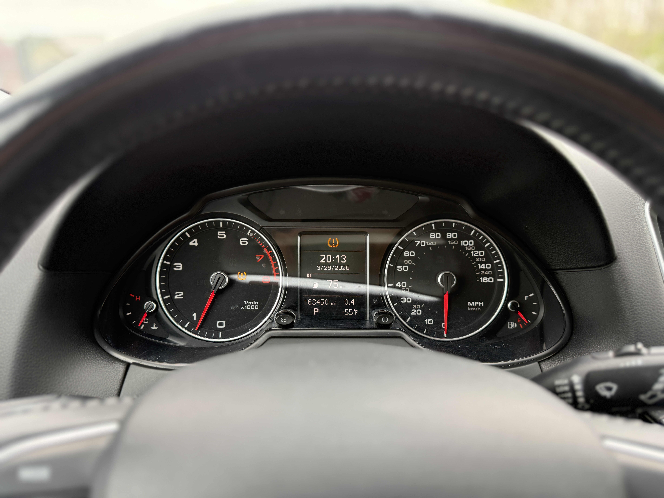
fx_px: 460
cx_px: 332
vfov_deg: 56.8
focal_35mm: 24
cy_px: 249
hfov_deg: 71.6
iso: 160
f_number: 1.78
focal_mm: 6.76
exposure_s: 1/230
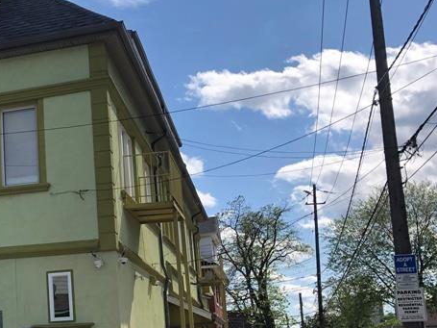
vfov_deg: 23.1
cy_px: 228
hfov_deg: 28.4
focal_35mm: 63
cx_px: -22
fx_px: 795
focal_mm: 4
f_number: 1.8
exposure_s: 1/2404
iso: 20
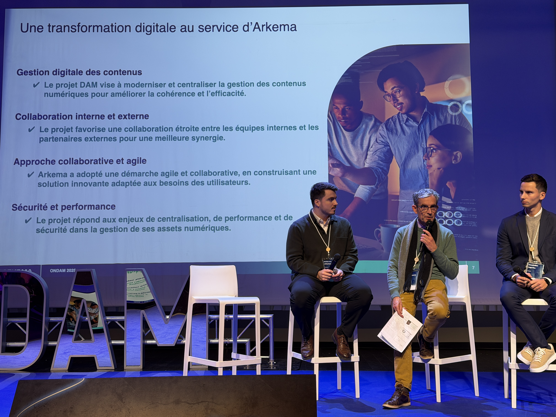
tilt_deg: +4.3
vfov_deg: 30.3
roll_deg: +0.5
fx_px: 771
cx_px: 278
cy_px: 208
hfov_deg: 39.7
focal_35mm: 48
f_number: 1.78
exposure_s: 1/50
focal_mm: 6.76
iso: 80
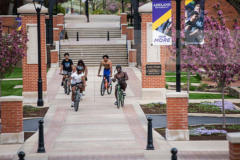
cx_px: 120
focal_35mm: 200
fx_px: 1334
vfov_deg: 6.9
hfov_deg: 10.3
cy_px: 80
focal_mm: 200
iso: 200
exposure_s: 1/640
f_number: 3.5
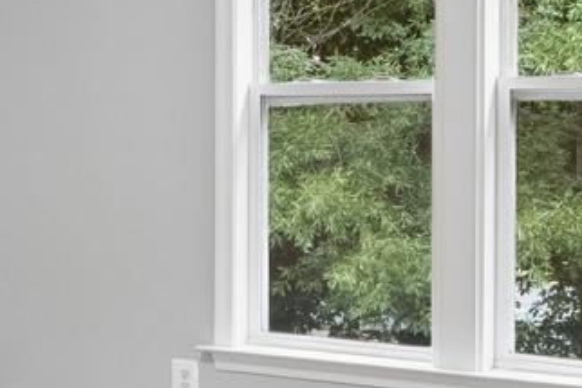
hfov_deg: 19.7
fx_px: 1522
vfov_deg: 14.5
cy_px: 142
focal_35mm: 94
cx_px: -204
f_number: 7.1
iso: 1250
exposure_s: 1/25
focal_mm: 14.8
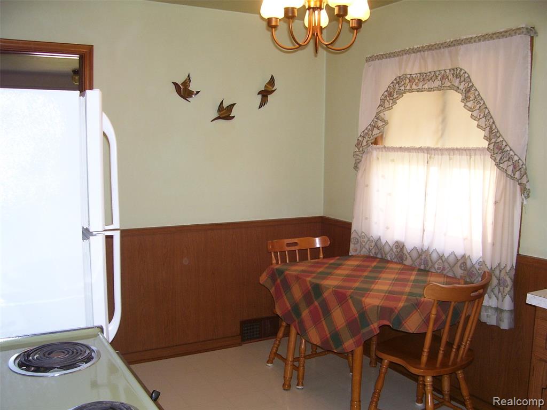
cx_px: 274
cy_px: 205
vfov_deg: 41.8
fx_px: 537
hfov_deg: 54.0
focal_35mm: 34
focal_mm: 5.6
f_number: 2.7
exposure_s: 1/60
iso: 125
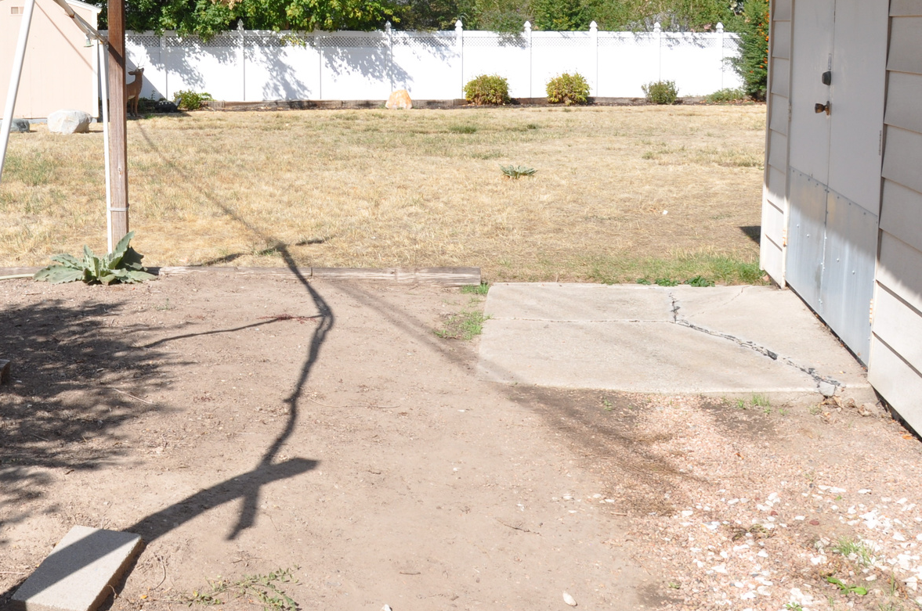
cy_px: 177
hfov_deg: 41.0
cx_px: 251
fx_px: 1202
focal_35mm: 47
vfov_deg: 28.3
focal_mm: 18
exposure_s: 1/160
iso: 200
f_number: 13
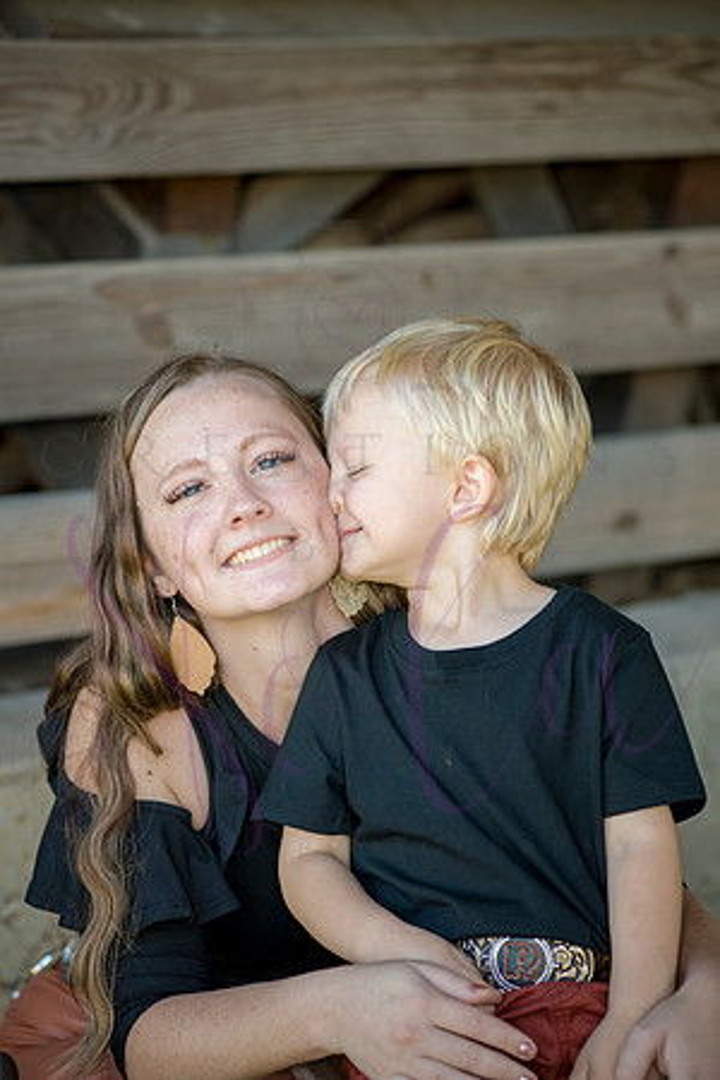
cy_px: 540
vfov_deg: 19.5
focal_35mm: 105
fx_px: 3150
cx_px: 360
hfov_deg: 13.0
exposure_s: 1/400
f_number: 4.5
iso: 400
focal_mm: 105
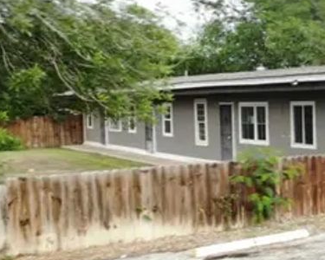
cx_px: 436
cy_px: 170
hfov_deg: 25.1
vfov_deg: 23.8
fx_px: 616
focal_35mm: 64
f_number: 2.8
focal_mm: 4.5
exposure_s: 1/230
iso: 116
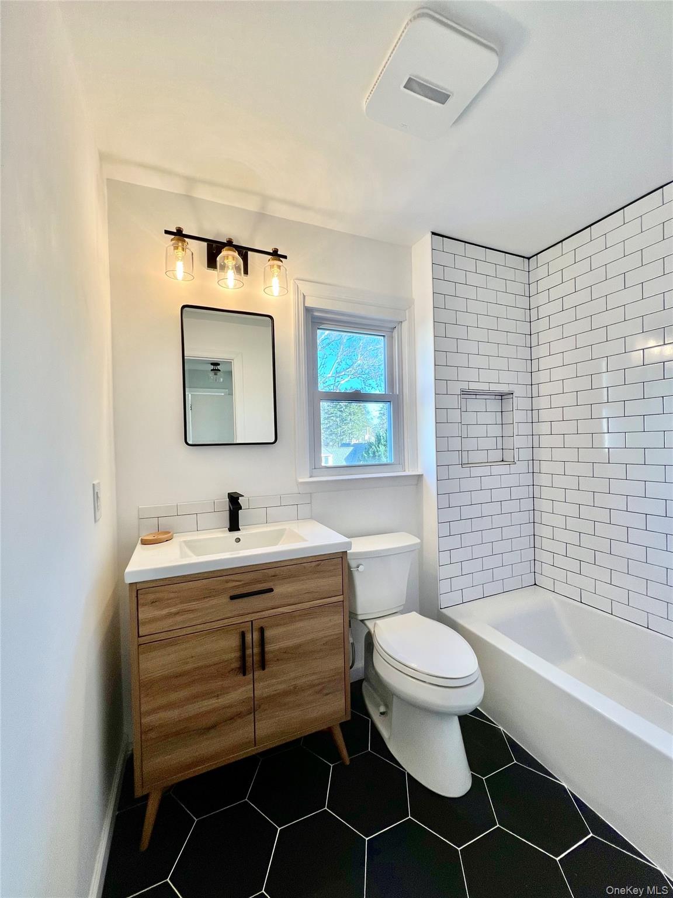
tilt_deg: -0.1
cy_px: 449
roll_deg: +1.1
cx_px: 336
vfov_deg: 106.2
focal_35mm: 13
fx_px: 337
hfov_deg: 89.9
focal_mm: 1.57
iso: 50
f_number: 1.8
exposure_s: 1/120
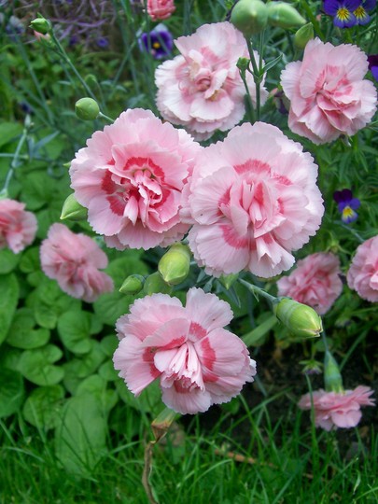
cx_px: 189
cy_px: 252
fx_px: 524
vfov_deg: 51.4
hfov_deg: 39.7
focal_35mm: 36
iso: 80
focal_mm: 6
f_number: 2.7
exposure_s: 1/159
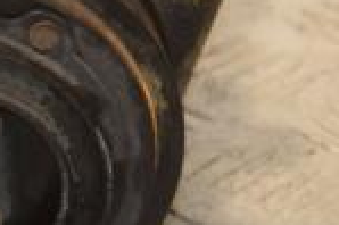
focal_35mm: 424
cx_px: -71
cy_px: -27
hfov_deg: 4.8
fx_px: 3988
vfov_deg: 3.2
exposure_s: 1/125
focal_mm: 70
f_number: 5.3
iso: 800
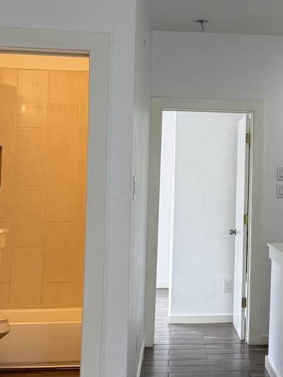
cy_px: 136
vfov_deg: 28.4
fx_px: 741
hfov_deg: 20.9
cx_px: 279
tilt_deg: +3.9
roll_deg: -1.1
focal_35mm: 68
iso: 100
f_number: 1.78
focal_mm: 6.76
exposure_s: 1/129
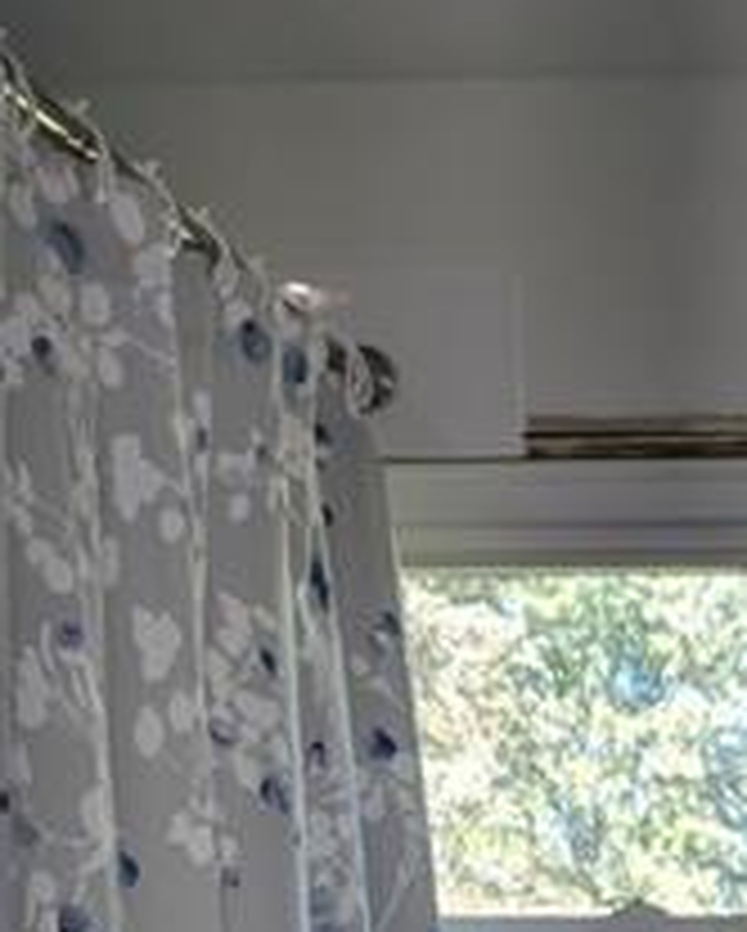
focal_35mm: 94
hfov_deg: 15.5
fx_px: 2594
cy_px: 1391
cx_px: 1004
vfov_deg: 18.2
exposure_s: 1/408
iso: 94
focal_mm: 4.67
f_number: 2
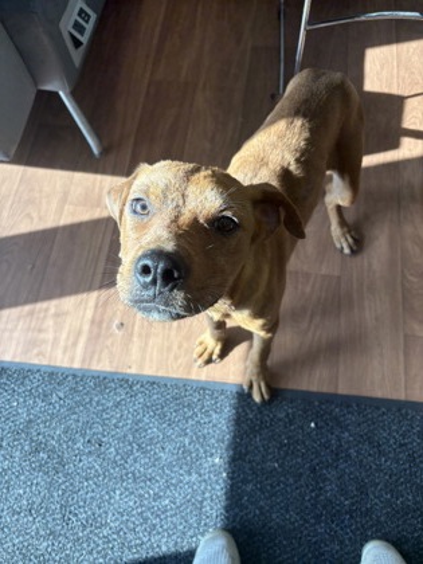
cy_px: 282
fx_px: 424
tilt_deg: -67.3
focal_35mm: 26
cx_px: 212
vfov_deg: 67.3
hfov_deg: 53.1
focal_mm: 5.96
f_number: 1.6
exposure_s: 1/241
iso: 40
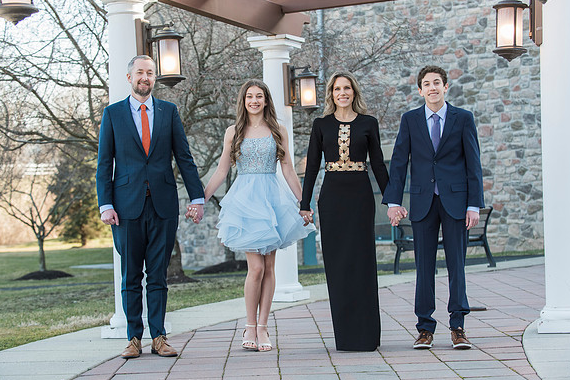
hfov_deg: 27.3
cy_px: 188
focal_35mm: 74
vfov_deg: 18.4
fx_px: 1172
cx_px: 278
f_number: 4
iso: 800
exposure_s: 1/640
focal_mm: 70
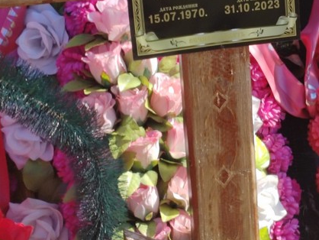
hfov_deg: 15.1
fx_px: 1199
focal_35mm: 130
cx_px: 262
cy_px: 67
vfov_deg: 11.4
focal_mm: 5.52
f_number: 1.9
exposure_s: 1/710
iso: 100
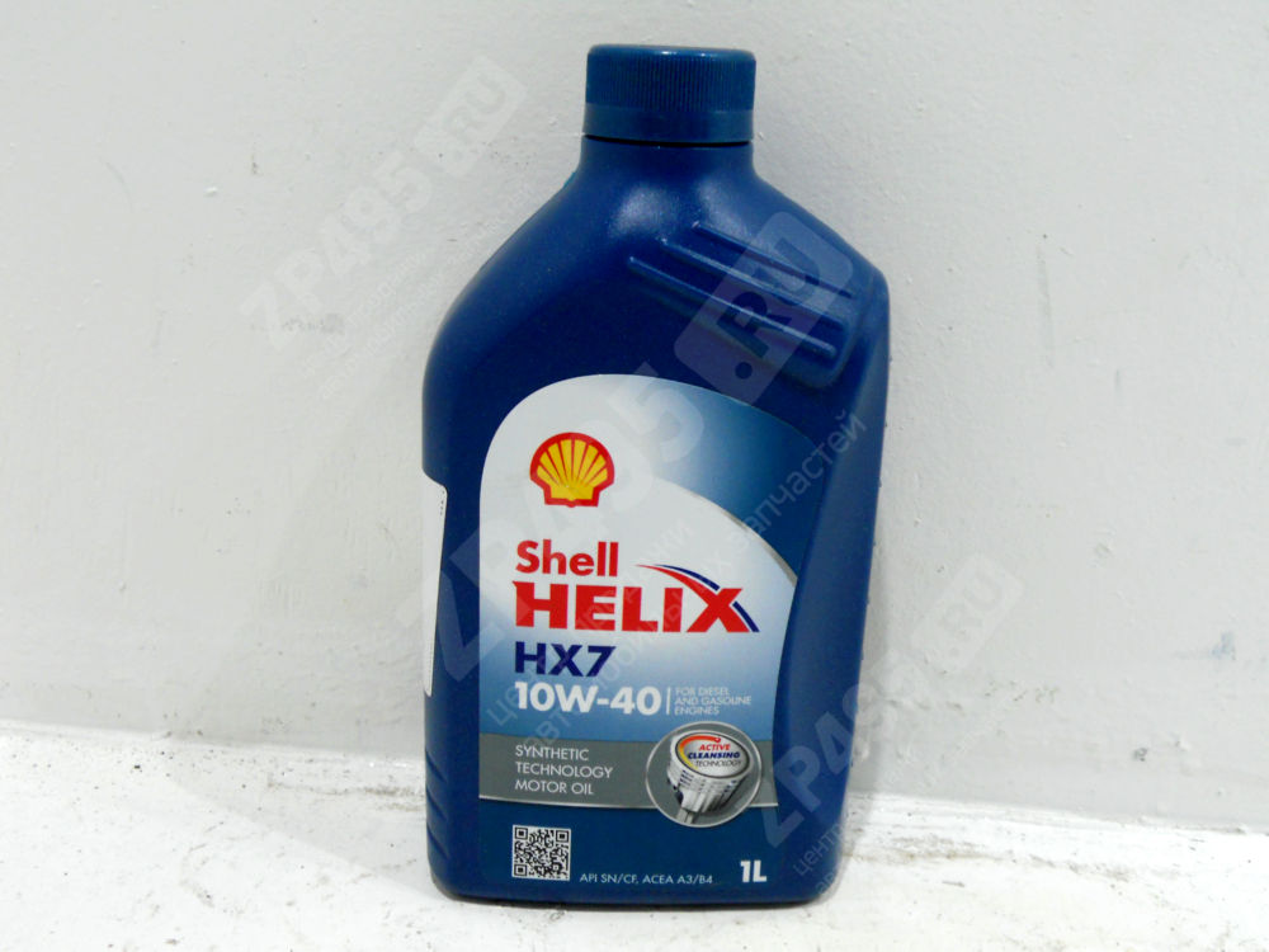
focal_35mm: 38
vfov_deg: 37.7
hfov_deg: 49.0
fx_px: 1393
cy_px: 476
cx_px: 634
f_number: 3.9
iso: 250
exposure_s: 1/30
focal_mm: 6.9
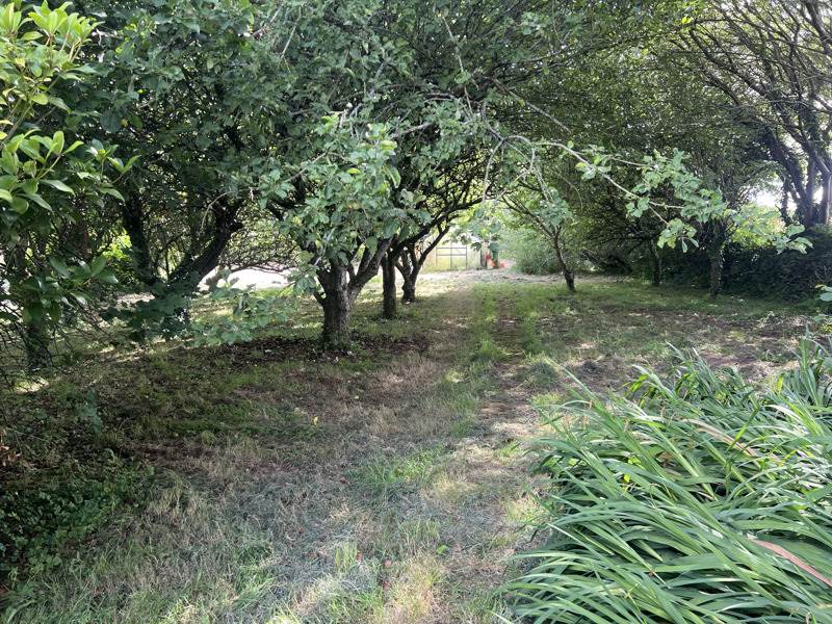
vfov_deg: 53.1
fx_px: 625
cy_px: 312
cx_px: 416
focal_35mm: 26
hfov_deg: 67.3
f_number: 1.5
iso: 64
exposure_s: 1/121
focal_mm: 5.7
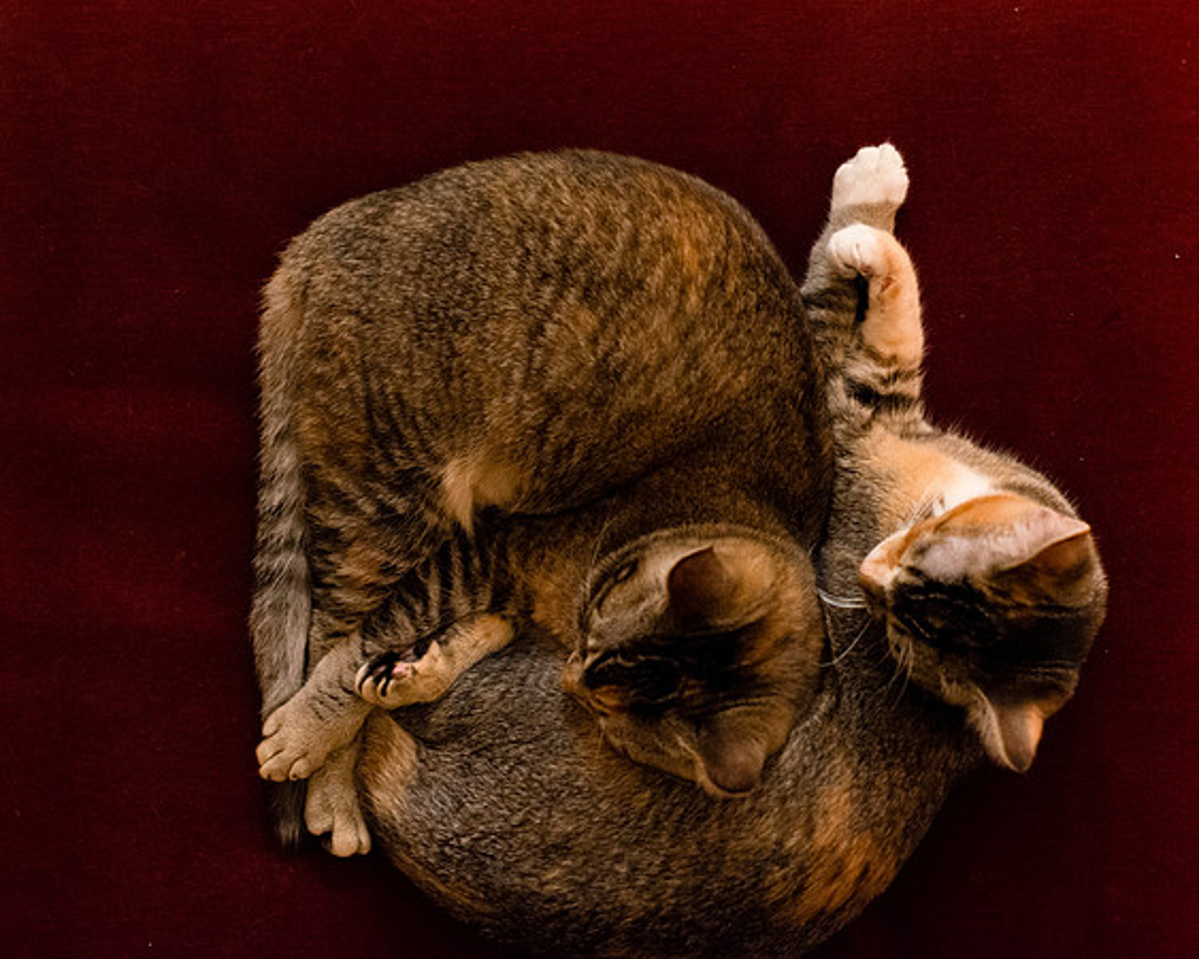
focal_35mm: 79
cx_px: 724
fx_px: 2815
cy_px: 293
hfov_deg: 24.0
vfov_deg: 19.2
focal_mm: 50
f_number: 2.5
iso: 2500
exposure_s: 1/60
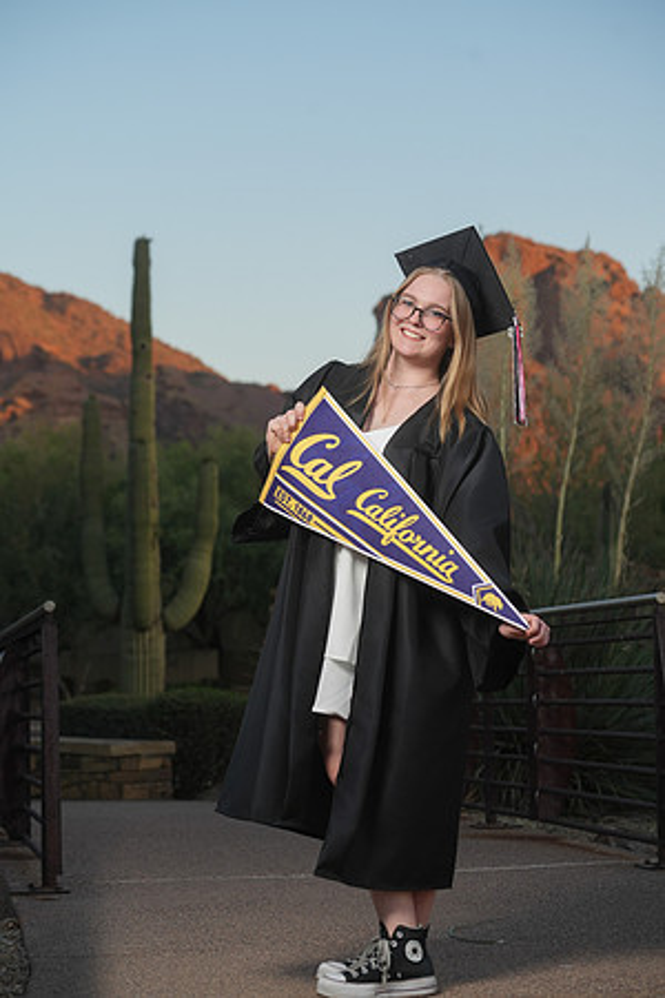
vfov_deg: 26.3
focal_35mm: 77
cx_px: 332
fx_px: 2133
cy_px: 499
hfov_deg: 17.7
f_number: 5.6
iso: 320
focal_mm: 77
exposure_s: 1/250
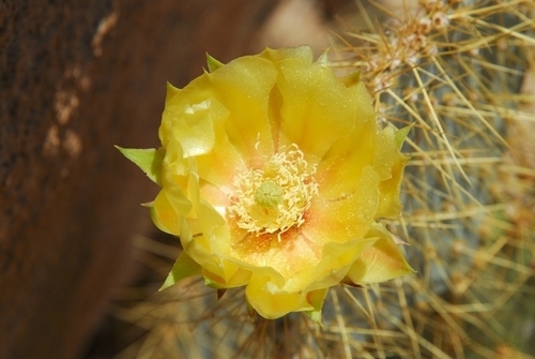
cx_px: 268
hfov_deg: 16.0
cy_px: 180
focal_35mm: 128
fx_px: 1898
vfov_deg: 10.8
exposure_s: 1/250
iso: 125
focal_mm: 85
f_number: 11
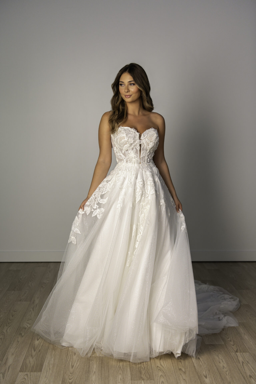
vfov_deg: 44.5
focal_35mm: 44
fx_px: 469
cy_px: 192
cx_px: 128
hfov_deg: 30.5
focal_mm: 44
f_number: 2.8
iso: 640
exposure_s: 1/1250
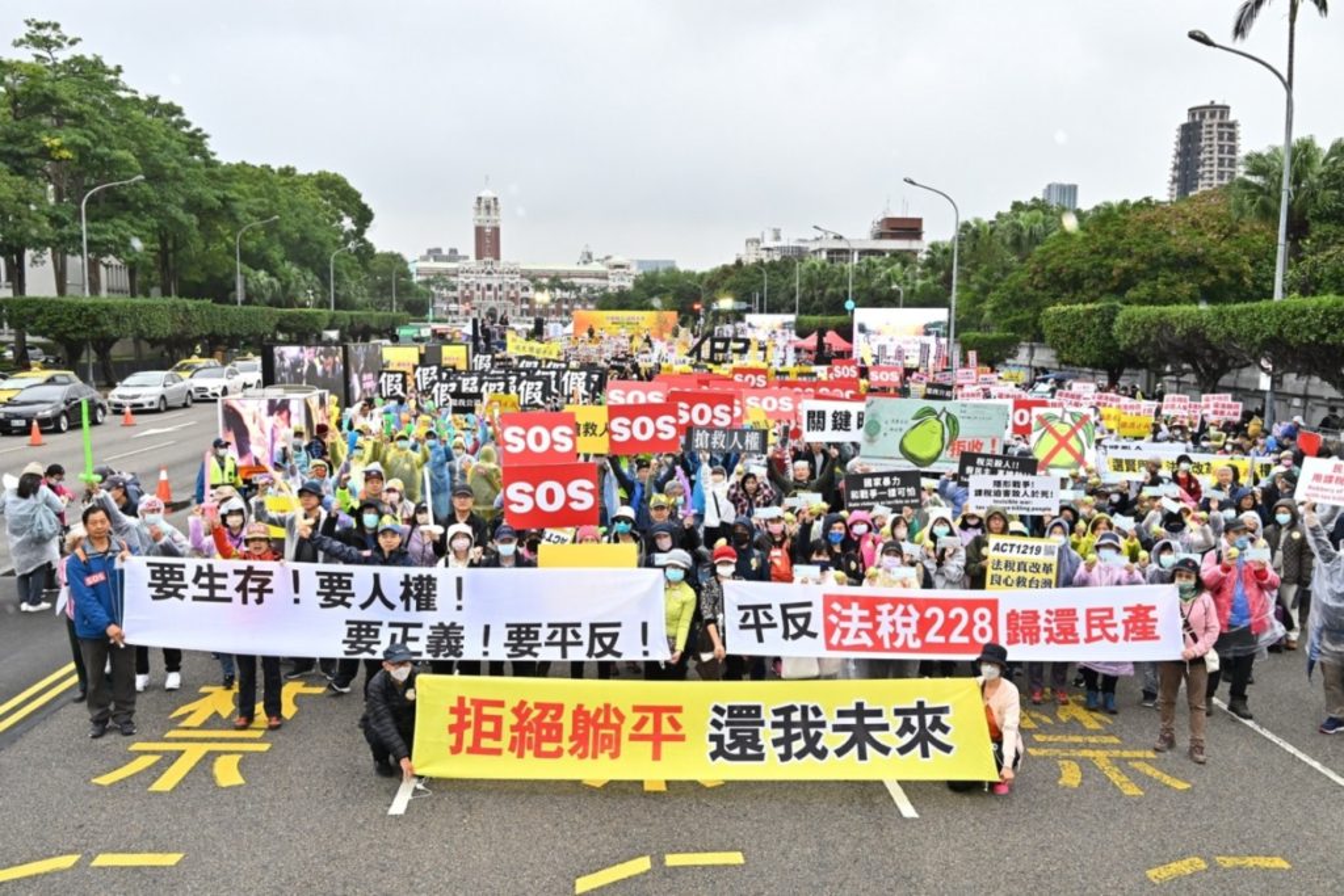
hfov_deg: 61.1
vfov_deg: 43.0
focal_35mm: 30
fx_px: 1139
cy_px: 448
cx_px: 672
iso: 1600
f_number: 14
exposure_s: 1/80
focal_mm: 30.5
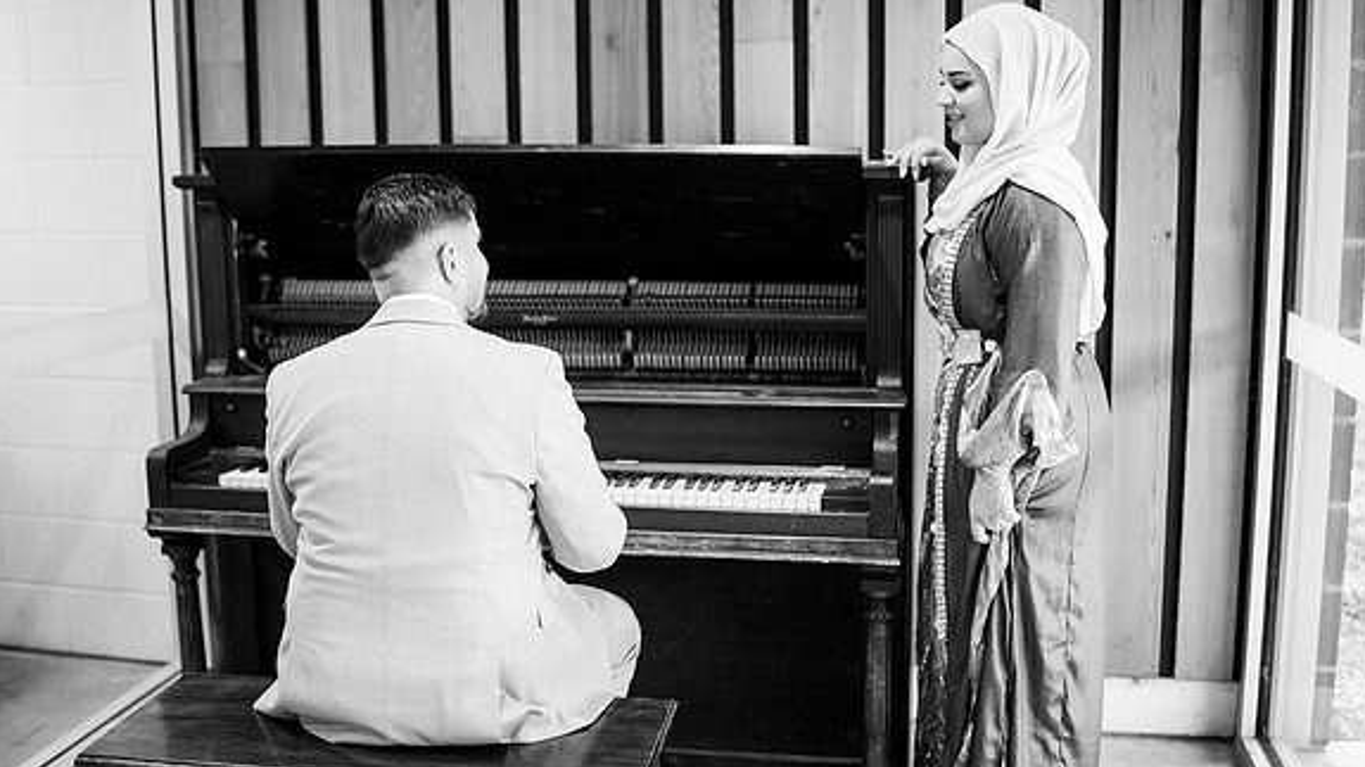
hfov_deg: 54.0
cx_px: 681
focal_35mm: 37
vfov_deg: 31.9
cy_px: 341
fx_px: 1339
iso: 200
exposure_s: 1/125
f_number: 1.2
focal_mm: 35
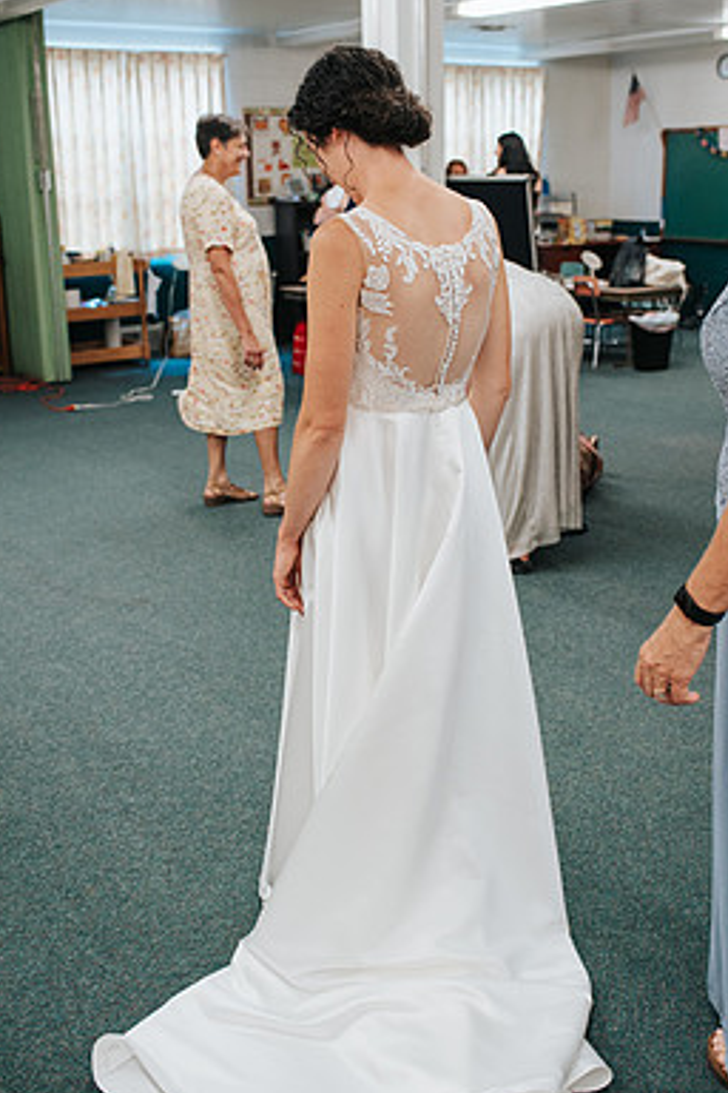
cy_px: 495
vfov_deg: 47.3
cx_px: 407
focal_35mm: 41
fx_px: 1244
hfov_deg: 32.6
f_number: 3.2
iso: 1000
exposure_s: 1/125
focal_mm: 35
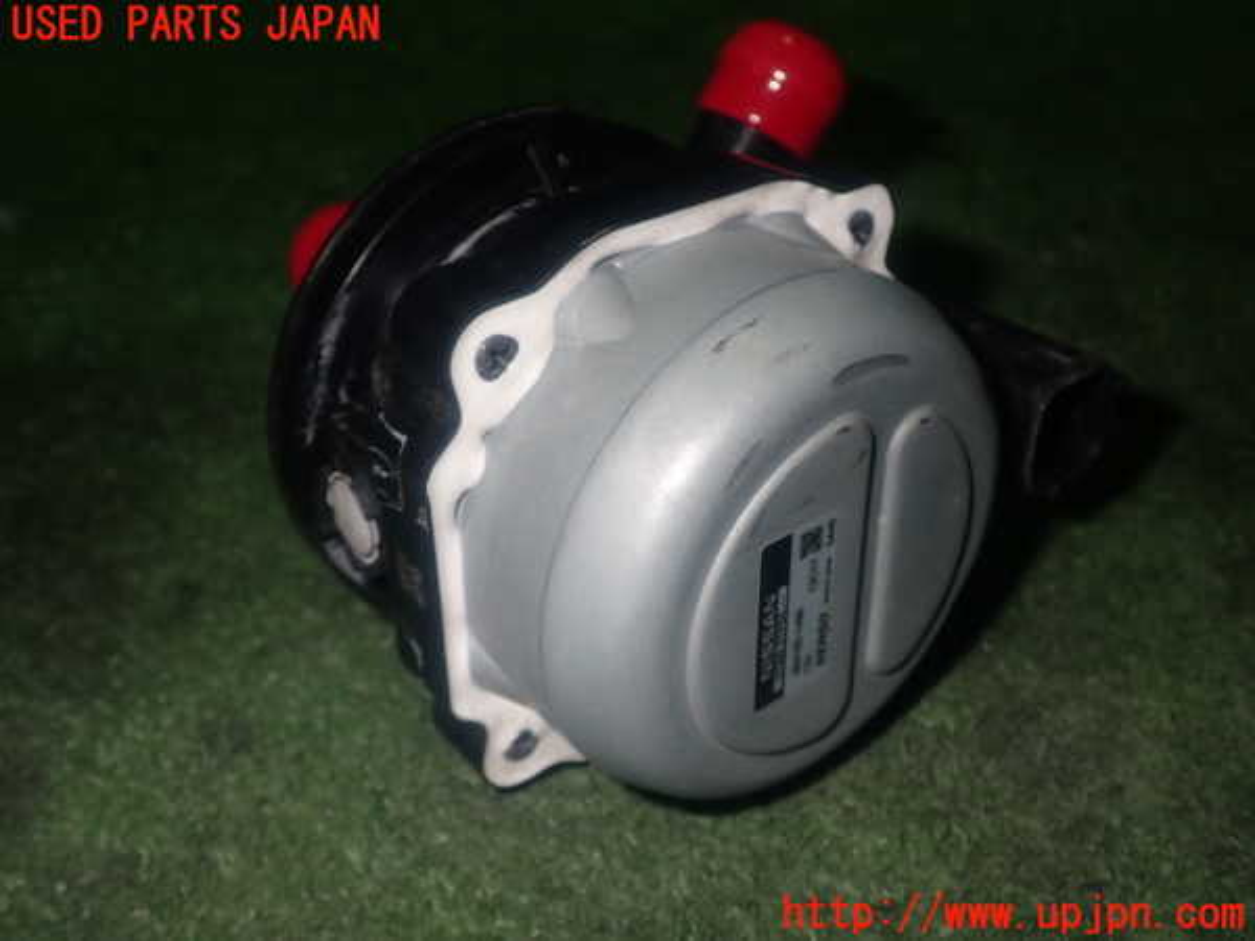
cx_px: 628
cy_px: 470
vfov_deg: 37.7
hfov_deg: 49.0
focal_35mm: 38
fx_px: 1378
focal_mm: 6.83
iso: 200
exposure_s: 1/40
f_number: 8
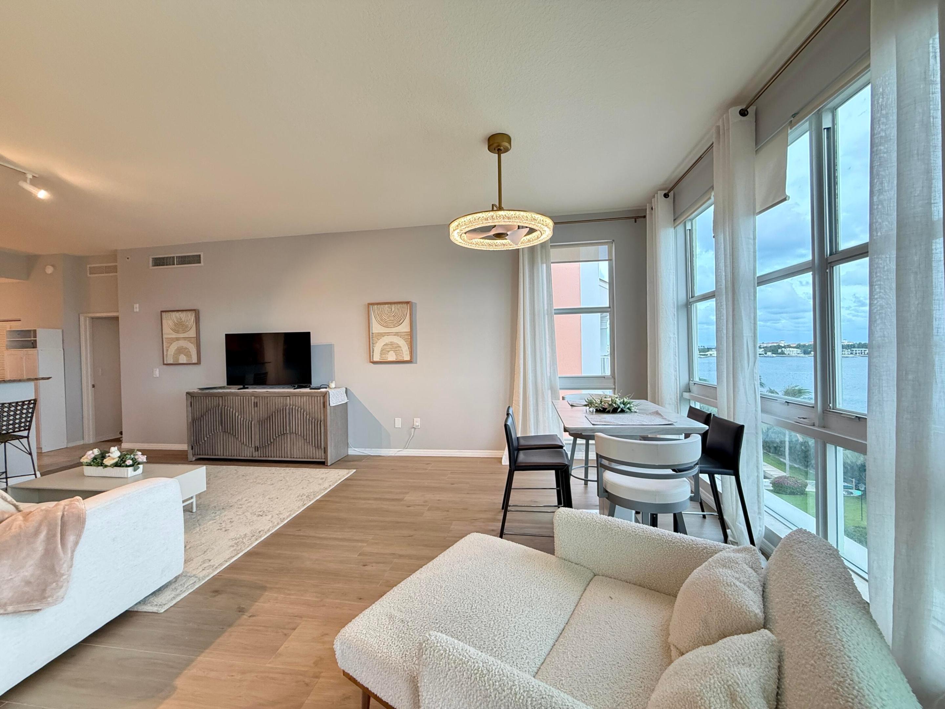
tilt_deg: -0.6
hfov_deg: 102.1
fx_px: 382
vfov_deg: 85.7
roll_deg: +2.0
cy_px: 354
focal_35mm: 14
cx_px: 472
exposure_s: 1/112
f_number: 2.2
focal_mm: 2.22
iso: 320
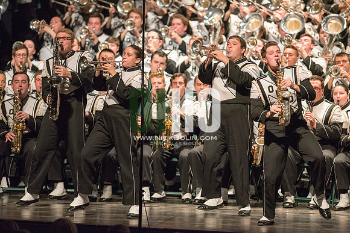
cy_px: 116
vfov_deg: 4.6
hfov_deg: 6.9
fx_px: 2917
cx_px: 175
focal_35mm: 300
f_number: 2.8
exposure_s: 1/500
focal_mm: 300
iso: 4000
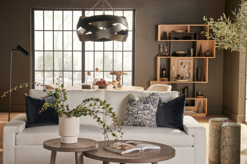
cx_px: 97
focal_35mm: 74
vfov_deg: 18.4
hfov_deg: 27.3
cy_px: 110
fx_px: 508
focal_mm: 50
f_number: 4.5
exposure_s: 1/125
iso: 200
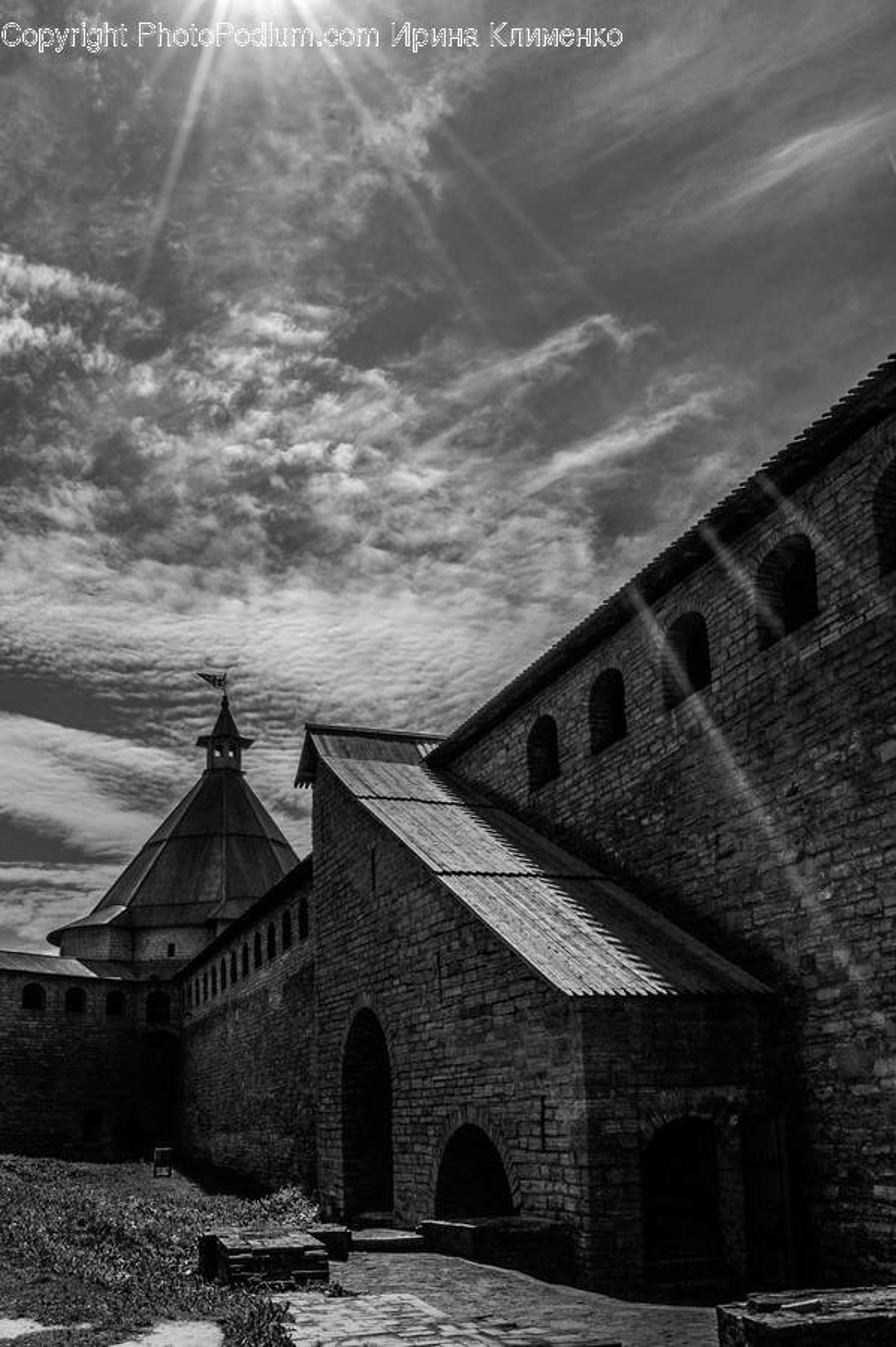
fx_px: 1233
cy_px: 674
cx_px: 448
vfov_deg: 57.2
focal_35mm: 33
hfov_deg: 39.9
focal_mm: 22
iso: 200
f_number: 20
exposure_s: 1/160
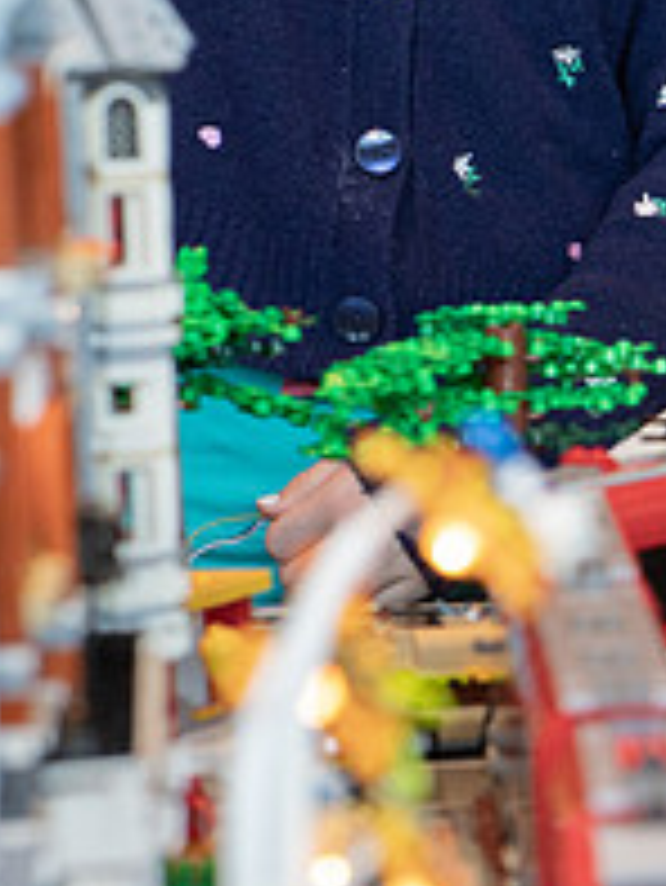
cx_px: 1225
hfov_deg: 5.7
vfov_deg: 7.7
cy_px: 505
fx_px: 6560
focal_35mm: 256
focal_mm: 85
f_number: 5.6
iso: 2000
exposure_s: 1/100
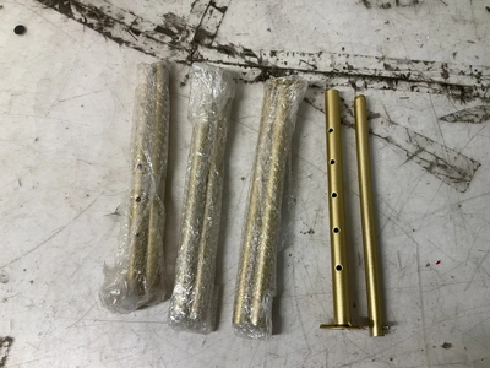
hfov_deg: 61.7
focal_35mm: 29
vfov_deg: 48.2
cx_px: 245
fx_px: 411
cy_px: 184
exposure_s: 1/60
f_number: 1.8
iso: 32
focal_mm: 3
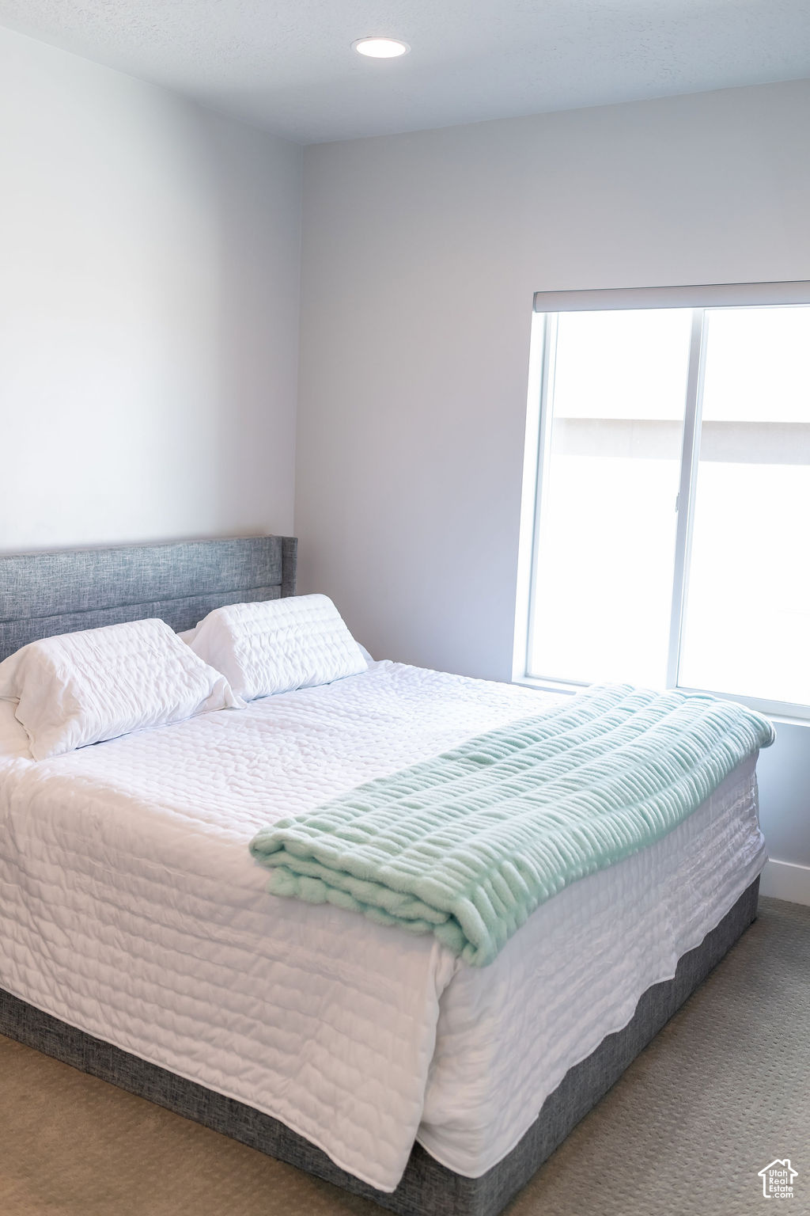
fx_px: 1181
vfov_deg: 54.4
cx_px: 405
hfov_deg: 37.9
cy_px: 608
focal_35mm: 35
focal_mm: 35
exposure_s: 1/250
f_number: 3.2
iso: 800
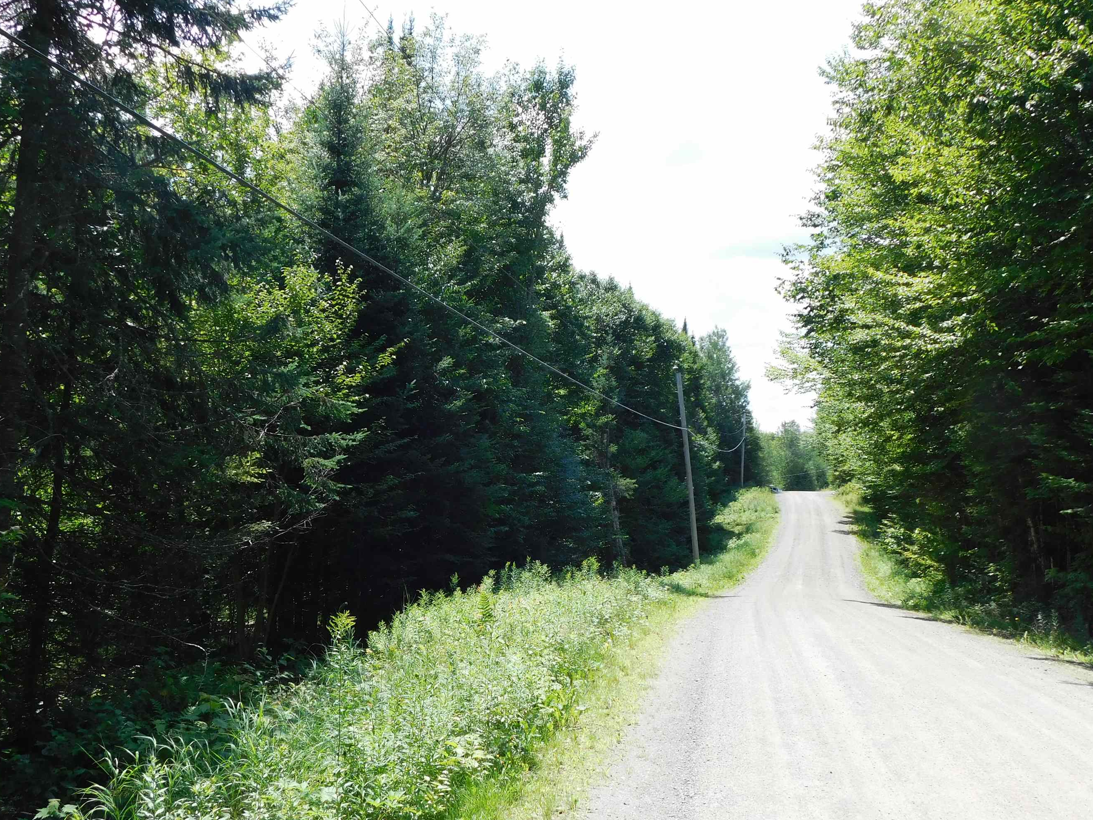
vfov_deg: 40.7
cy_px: 442
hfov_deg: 52.5
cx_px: 493
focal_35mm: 35
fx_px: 1105
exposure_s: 1/640
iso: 125
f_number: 3.2
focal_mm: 5.3
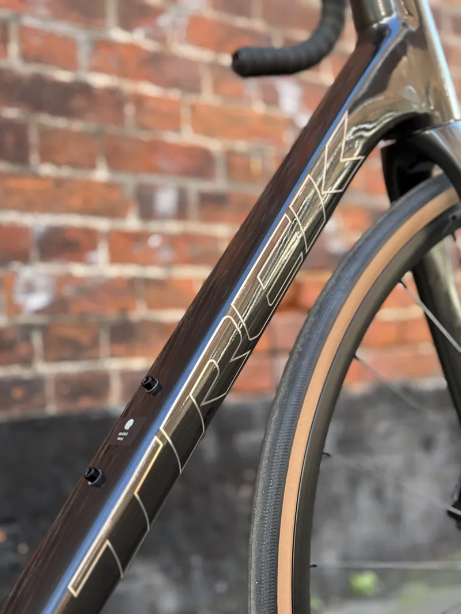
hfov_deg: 30.3
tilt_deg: +3.1
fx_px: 852
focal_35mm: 48
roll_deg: +3.4
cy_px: 307
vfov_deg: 39.6
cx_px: 230
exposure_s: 1/122
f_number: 1.78
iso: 64
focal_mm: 6.76
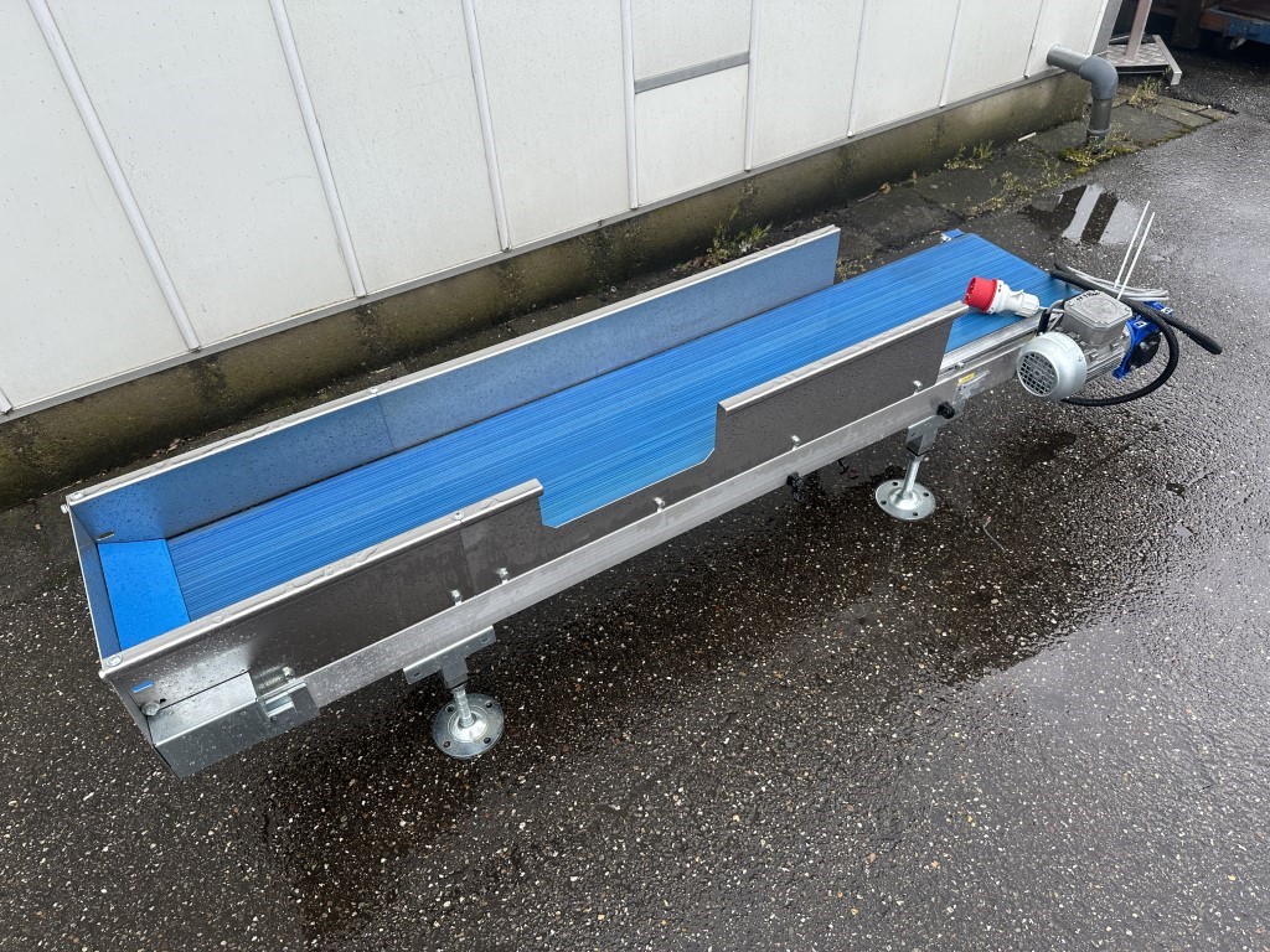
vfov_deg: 56.8
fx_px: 881
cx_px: 635
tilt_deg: -42.9
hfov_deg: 71.6
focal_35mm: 24
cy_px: 476
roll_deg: +2.1
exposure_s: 1/121
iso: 80
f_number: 1.78
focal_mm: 6.86
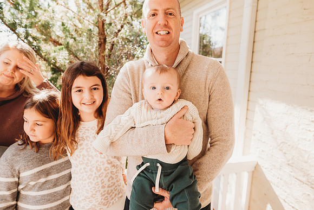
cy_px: 105
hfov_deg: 73.7
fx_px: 209
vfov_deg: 53.2
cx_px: 157
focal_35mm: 24
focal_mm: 24
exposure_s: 1/200
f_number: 4.5
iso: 400
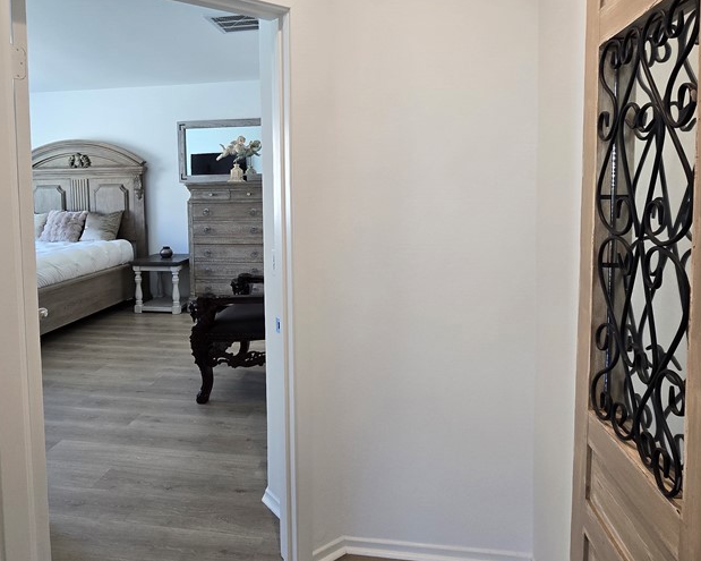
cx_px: 317
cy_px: 215
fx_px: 436
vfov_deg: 64.7
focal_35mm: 21
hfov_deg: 77.4
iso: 125
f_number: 2.2
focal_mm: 2.2
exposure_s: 1/60
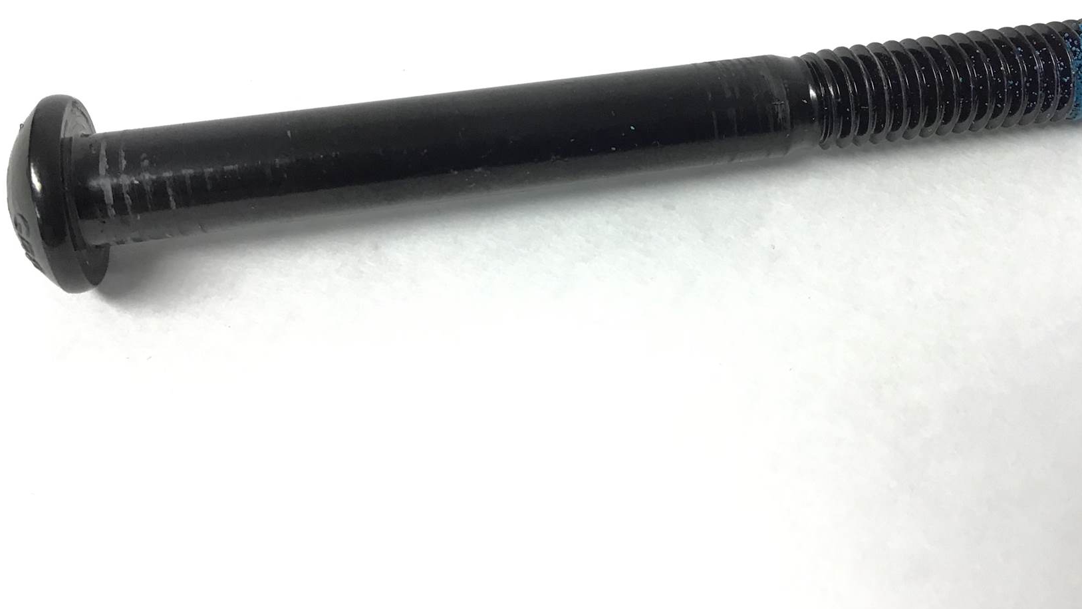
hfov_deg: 48.3
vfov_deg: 27.8
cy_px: 121
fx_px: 1205
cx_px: 580
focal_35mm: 42
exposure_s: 1/33
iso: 40
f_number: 2.4
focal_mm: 3.3
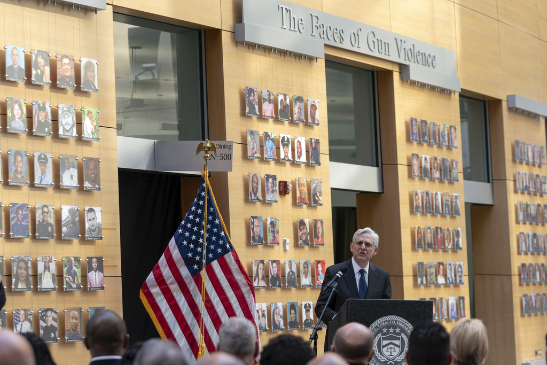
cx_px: 274
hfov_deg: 18.8
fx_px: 1656
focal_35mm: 109
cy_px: 182
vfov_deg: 12.6
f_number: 4
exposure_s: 1/400
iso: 250
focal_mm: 109
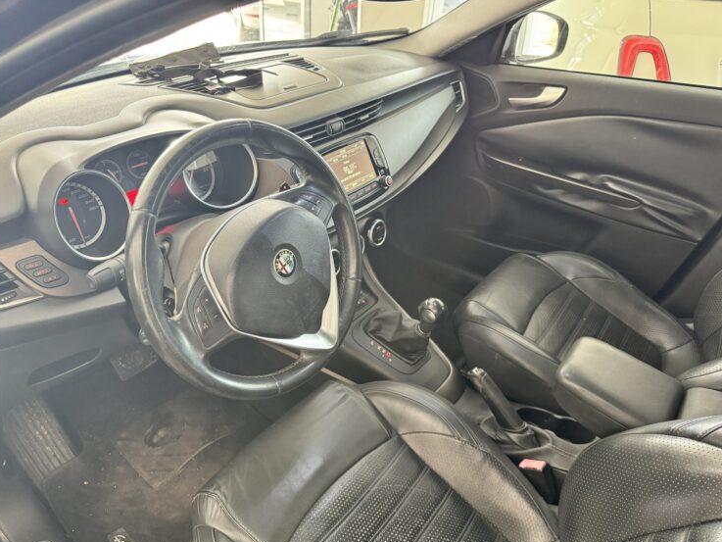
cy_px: 281
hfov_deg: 69.4
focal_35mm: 25
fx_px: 522
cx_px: 361
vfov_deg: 54.9
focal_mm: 6.76
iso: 500
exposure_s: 1/60
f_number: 1.78
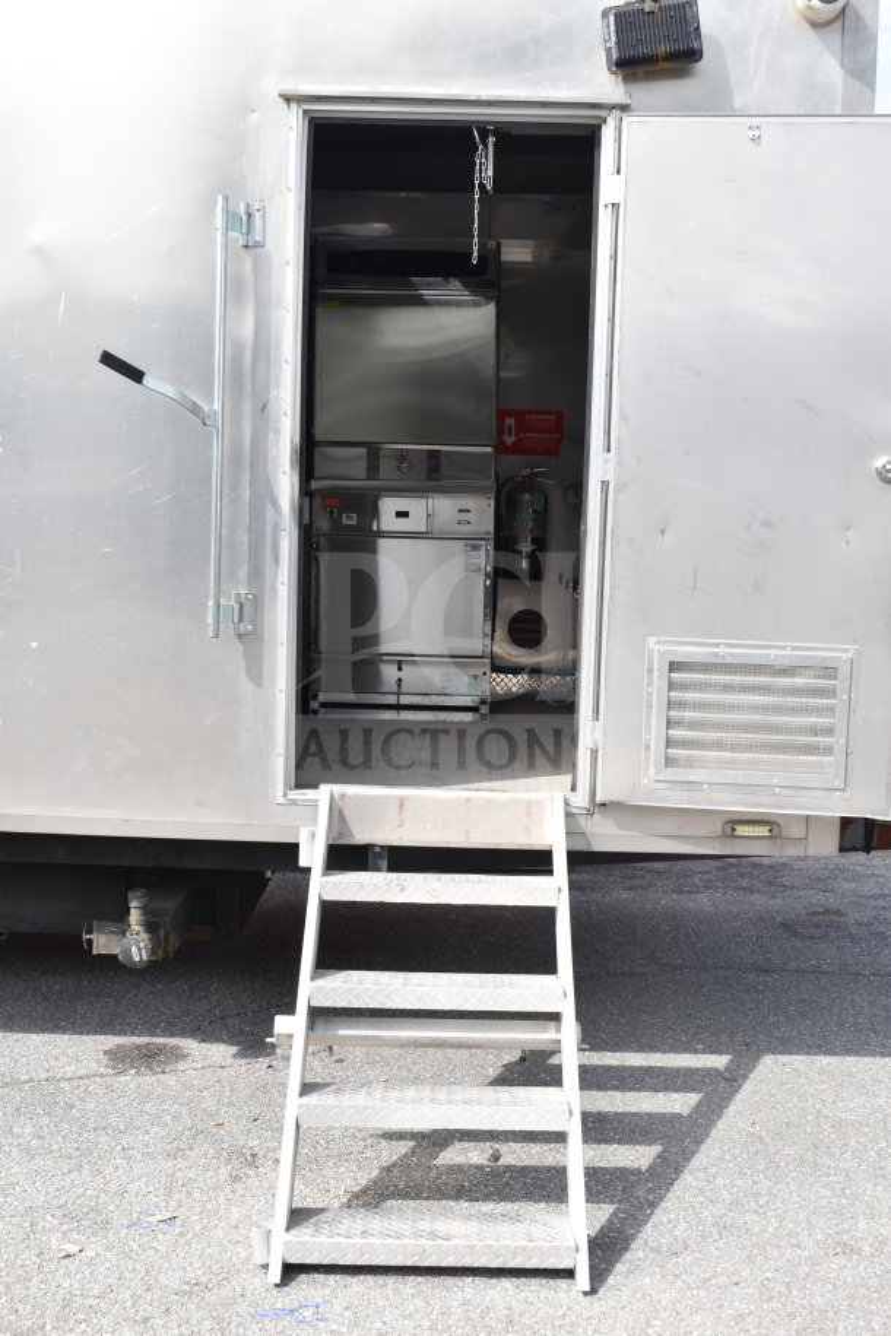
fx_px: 1503
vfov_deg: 47.9
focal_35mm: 40
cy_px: 668
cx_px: 446
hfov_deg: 33.0
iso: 100
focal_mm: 27
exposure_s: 1/125
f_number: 5.6
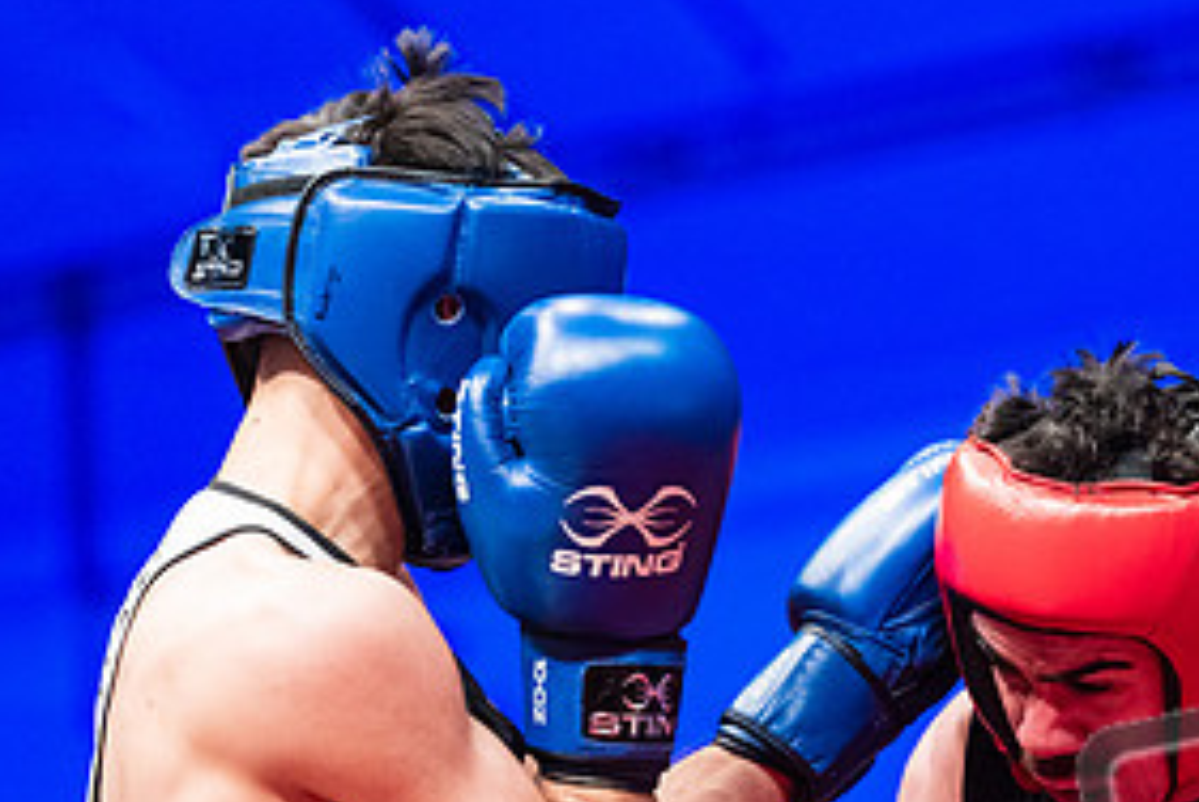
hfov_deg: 9.0
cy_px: 800
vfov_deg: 6.1
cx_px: 1088
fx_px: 7568
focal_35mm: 227
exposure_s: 1/1000
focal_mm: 110
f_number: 2.8
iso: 4000
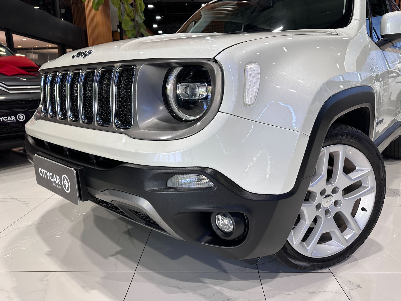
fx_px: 278
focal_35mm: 24
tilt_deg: -12.7
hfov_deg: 71.6
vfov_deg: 56.8
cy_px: 150
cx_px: 200
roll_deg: +0.7
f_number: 1.78
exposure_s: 1/120
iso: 125
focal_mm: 6.86
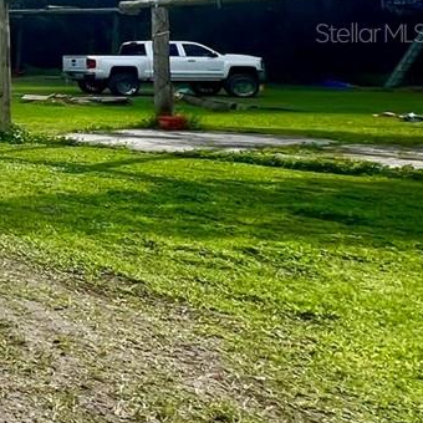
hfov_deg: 15.9
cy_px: 32
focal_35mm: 54
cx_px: -562
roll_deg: +0.0
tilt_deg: -0.8
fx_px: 747
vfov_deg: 30.1
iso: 32
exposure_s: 1/435
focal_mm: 1.57
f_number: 1.8
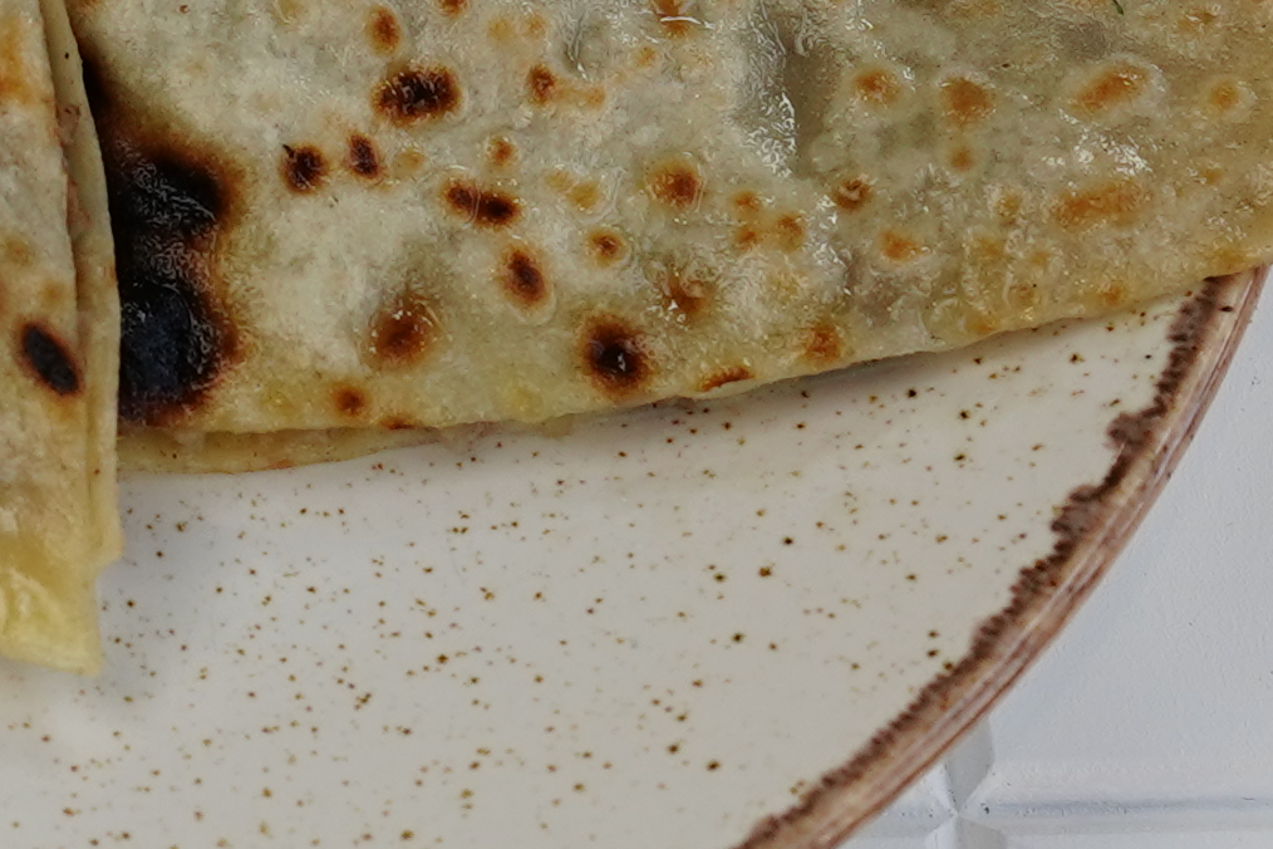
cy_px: -107
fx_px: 5763
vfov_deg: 8.4
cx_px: -46
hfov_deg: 12.4
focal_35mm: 163
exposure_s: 1/250
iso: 400
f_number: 5
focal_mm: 28
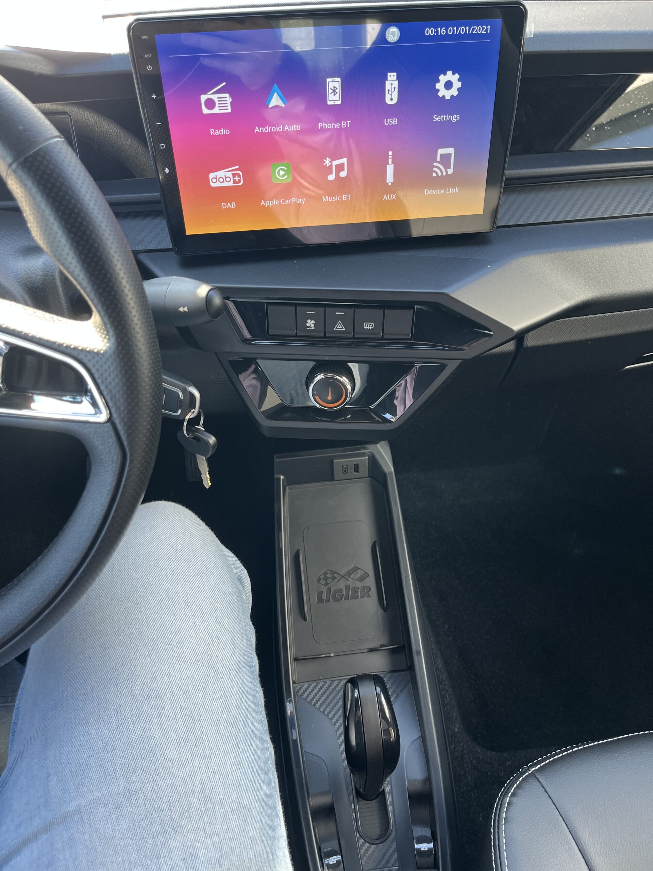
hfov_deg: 53.1
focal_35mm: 26
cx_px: 326
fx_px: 654
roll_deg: +1.1
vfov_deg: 67.3
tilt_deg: -44.1
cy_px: 436
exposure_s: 1/122
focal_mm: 5.1
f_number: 1.6
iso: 100
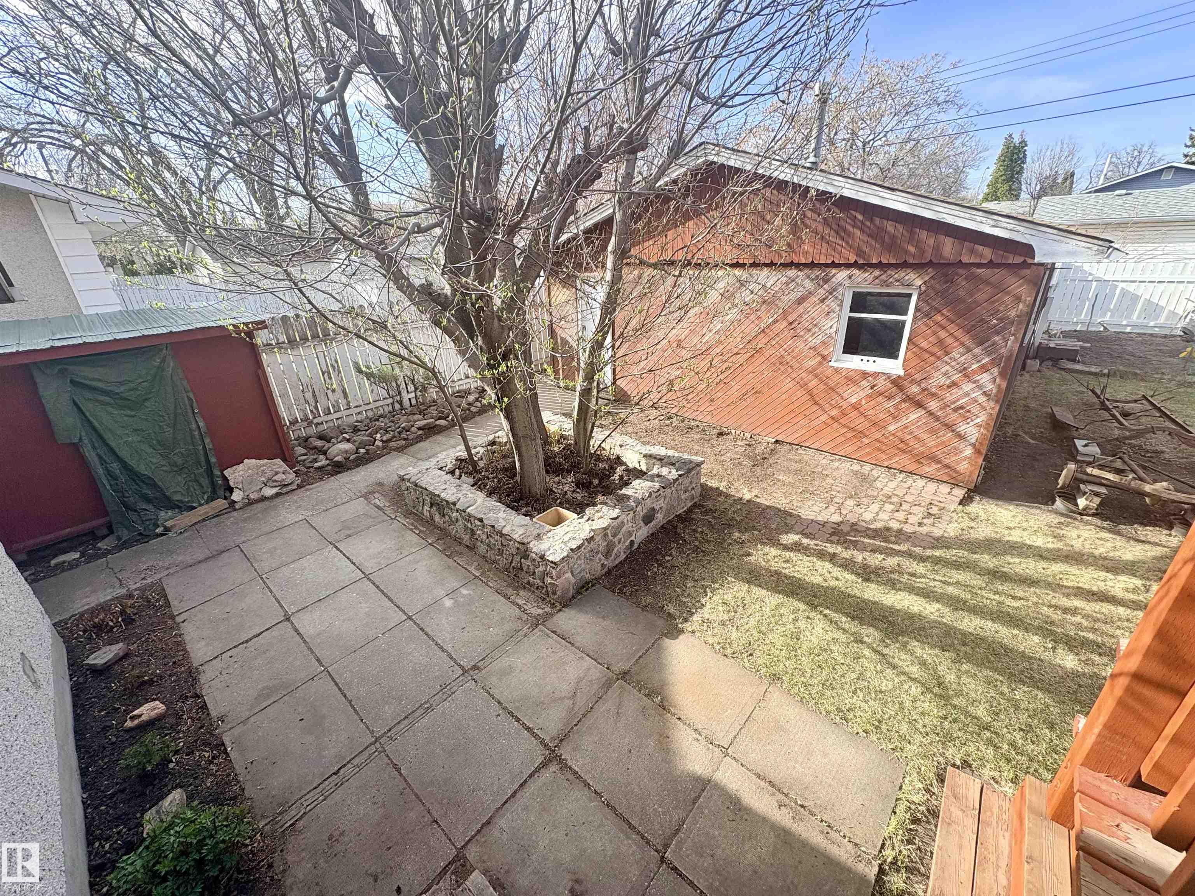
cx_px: 598
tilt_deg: -23.1
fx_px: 483
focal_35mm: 14
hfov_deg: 102.1
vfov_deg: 85.7
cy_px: 448
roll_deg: +2.6
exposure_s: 1/488
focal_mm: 2.22
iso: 40
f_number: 2.2
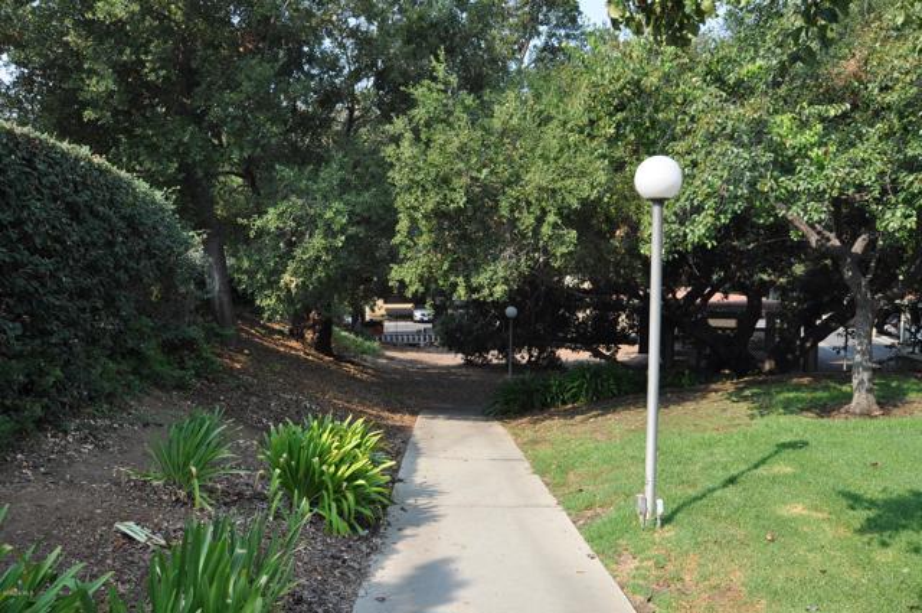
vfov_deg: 47.8
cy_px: 306
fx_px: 691
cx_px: 461
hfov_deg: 67.4
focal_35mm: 27
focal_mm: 18
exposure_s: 1/200
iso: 200
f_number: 7.1
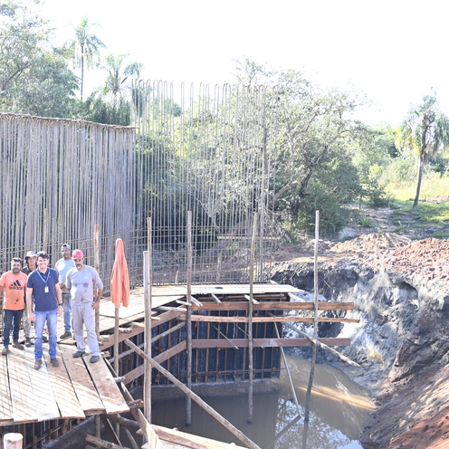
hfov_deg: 42.9
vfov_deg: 44.9
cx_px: 90
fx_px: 543
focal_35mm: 37
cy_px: 245
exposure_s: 1/400
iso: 640
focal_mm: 24
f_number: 4
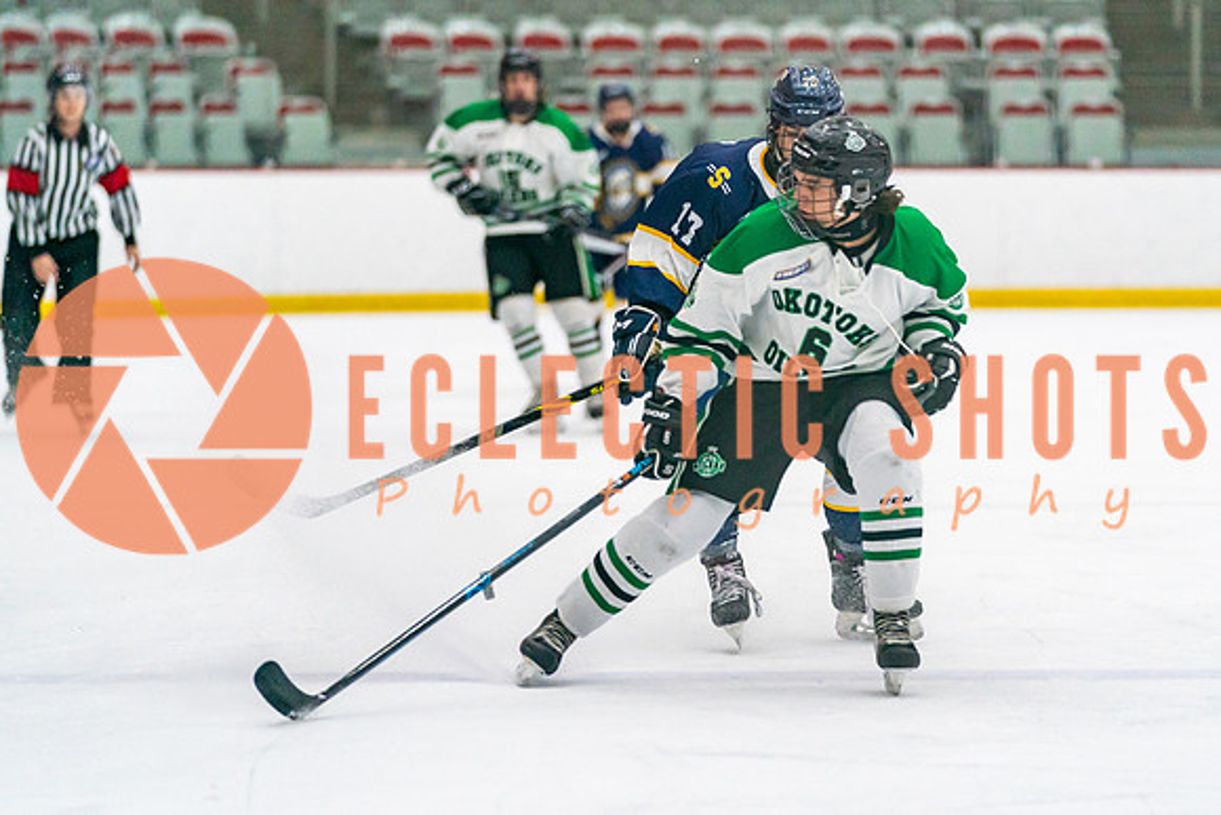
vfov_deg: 6.3
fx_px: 7404
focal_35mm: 218
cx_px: 650
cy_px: 451
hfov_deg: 9.4
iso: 3200
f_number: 2.8
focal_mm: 170
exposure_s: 1/1250
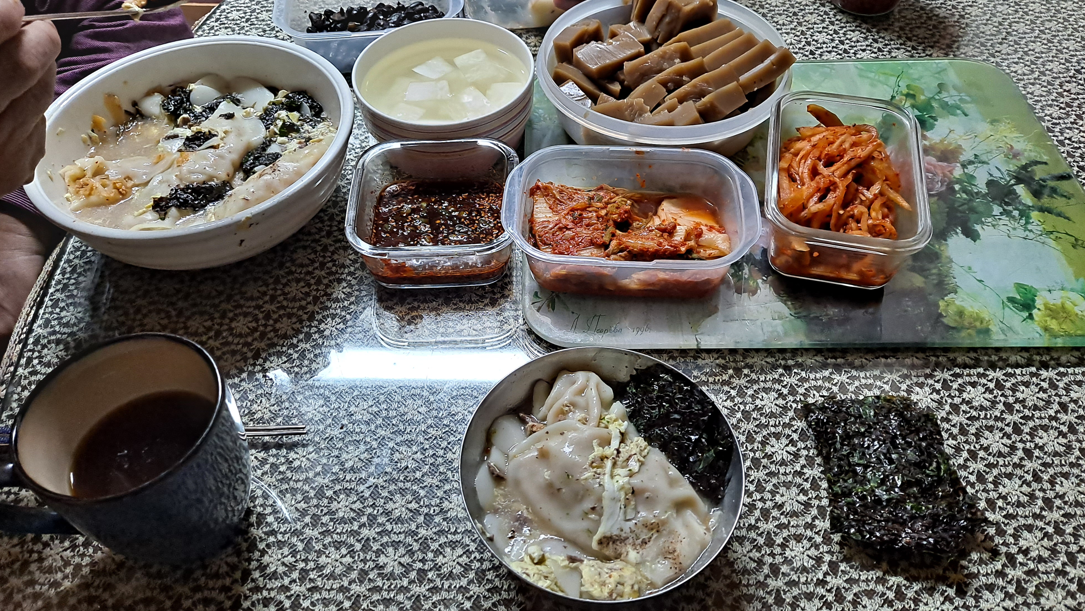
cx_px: 530
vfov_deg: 41.4
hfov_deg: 67.9
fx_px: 806
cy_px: 261
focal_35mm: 28
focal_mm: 4.6
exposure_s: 1/50
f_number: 2
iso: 250
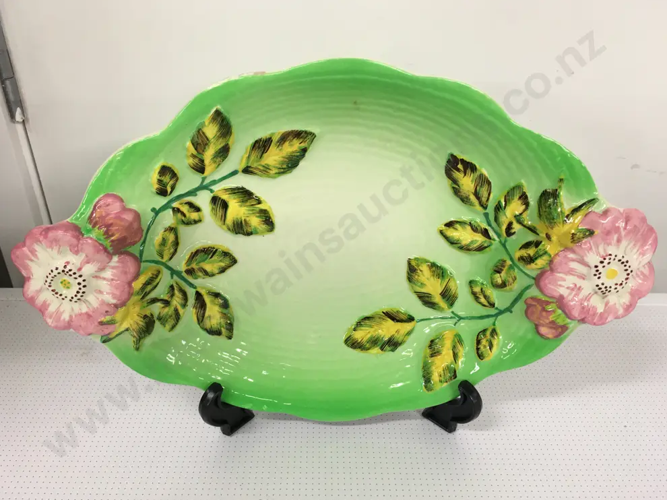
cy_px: 246
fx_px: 578
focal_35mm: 30
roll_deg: -0.7
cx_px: 323
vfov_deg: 46.8
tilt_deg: -30.1
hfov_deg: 60.0
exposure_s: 1/17
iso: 32
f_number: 2.2
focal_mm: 4.15
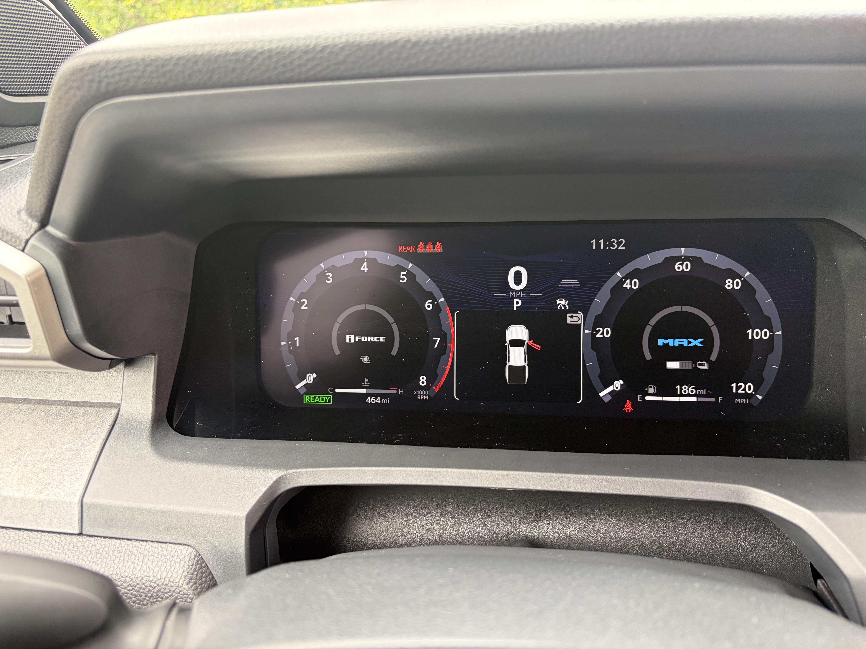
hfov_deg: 67.3
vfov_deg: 53.1
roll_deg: -0.4
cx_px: 433
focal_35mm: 26
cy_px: 324
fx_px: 650
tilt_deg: -21.3
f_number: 1.6
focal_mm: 5.96
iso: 125
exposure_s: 1/65
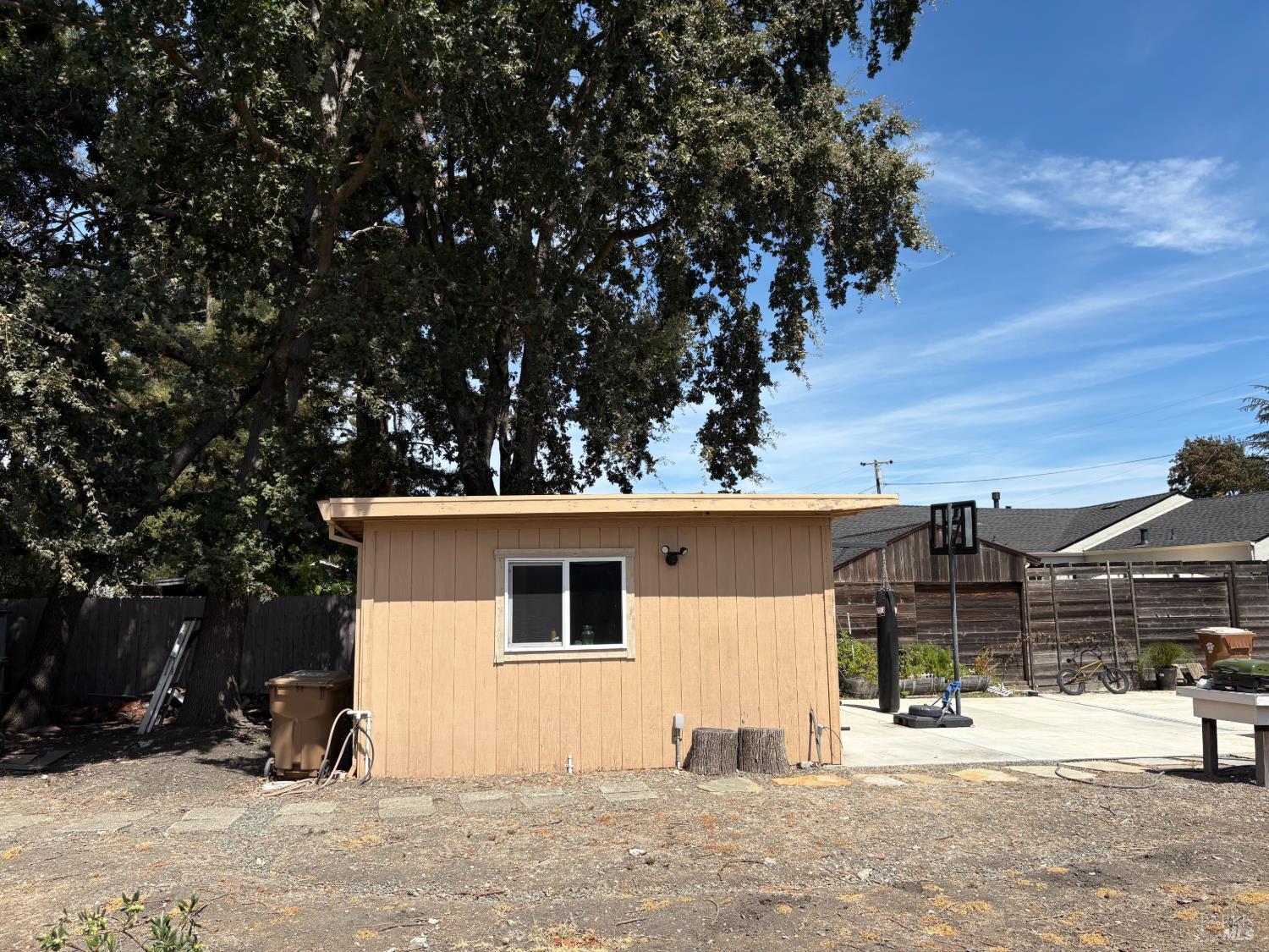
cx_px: 634
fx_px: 953
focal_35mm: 26
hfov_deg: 67.3
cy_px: 476
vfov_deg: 53.1
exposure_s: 1/3831
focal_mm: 5.96
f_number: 1.6
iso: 50
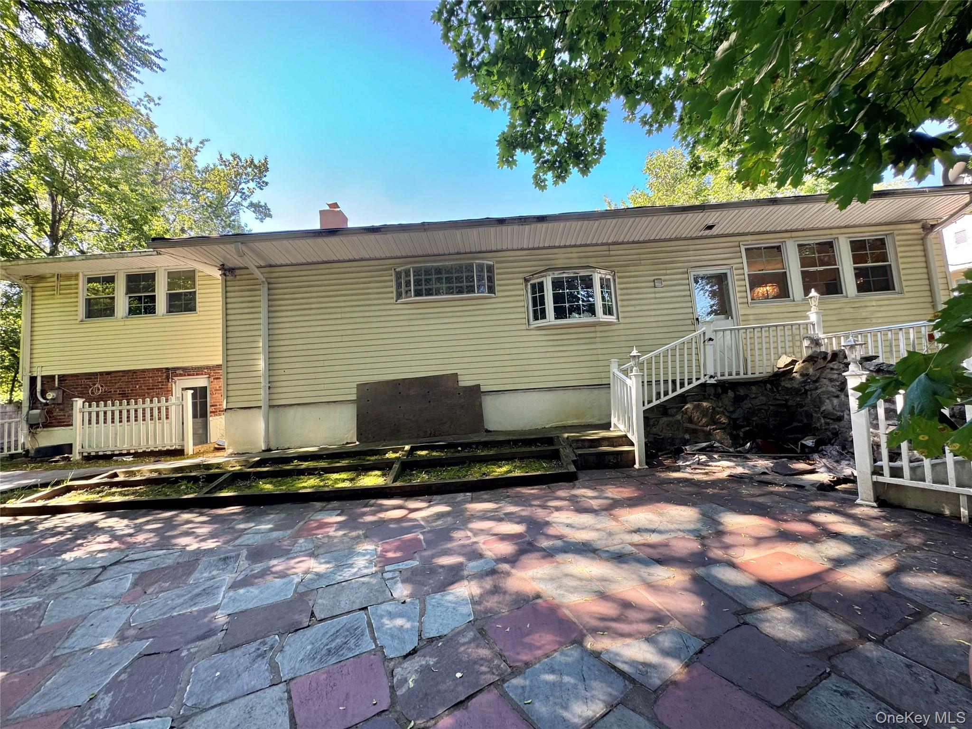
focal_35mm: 14
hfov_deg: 102.1
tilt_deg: +6.1
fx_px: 393
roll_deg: +4.2
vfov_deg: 85.7
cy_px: 364
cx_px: 486
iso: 64
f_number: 2.2
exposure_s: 1/99
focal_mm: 2.22
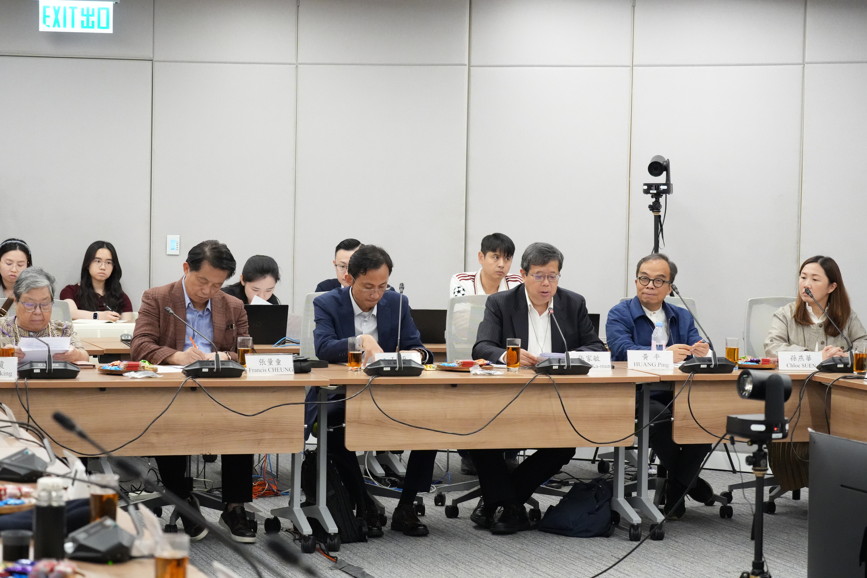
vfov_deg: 16.1
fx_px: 2047
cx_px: 434
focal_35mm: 85
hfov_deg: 23.9
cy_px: 289
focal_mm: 85
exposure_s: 1/160
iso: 12800
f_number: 5.6
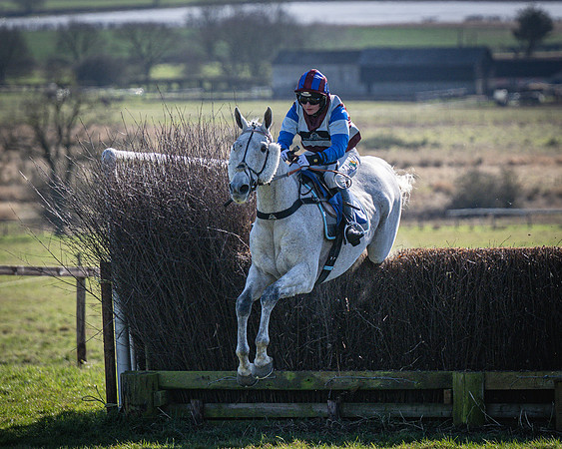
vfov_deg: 4.3
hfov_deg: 5.3
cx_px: 324
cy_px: 135
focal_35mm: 363
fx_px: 6039
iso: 400
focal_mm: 145
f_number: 2.8
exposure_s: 1/6400
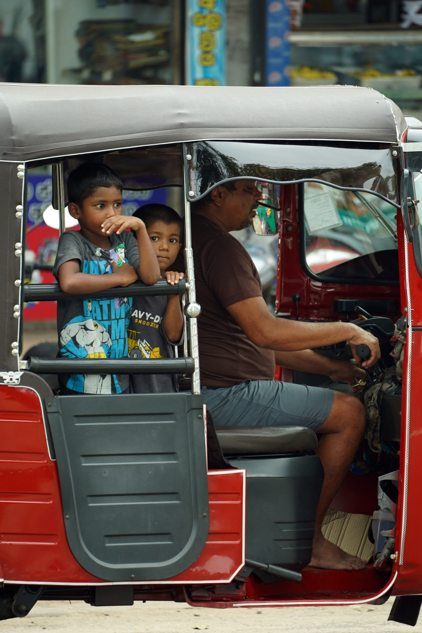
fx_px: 7032
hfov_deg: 3.4
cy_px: 316
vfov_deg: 5.2
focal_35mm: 400
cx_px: 211
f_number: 5.6
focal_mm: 400
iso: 800
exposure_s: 1/320
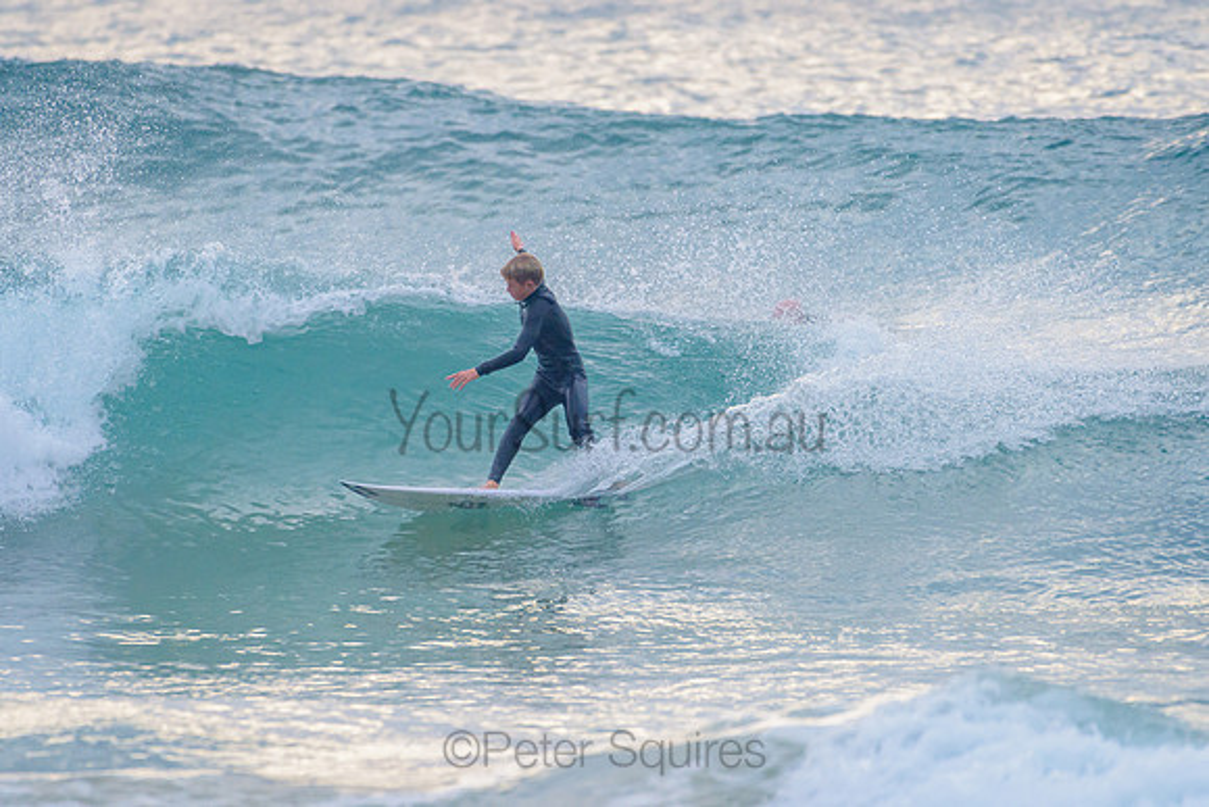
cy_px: 396
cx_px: 586
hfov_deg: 3.4
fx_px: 20595
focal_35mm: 613
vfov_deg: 2.2
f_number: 5.6
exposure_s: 1/1250
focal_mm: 500
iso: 720
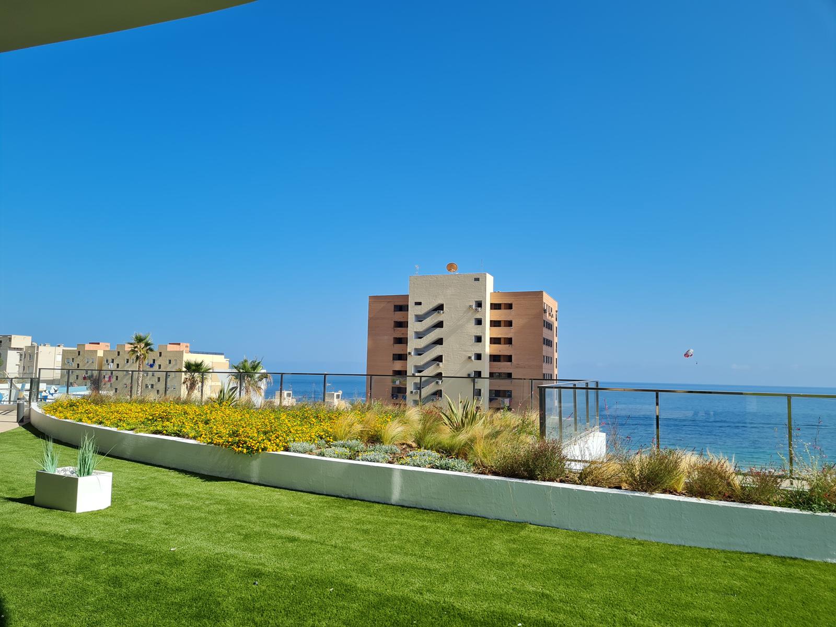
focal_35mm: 26
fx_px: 628
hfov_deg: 67.3
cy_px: 314
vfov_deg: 53.1
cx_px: 418
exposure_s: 1/2674
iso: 50
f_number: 1.8
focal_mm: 5.4
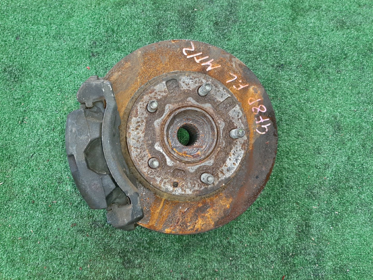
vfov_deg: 53.1
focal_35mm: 26
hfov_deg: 67.3
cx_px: 186
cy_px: 140
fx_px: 280
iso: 187
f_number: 1.7
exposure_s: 1/33
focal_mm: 3.93
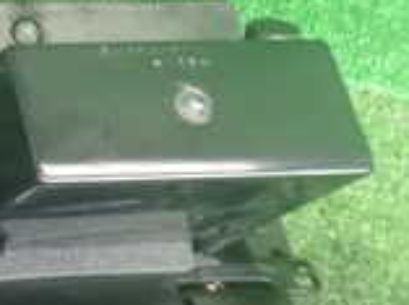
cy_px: 117
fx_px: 1356
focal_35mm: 115
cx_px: -224
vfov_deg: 12.8
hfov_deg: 15.6
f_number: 2.3
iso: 1250
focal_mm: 5.4
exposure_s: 1/125
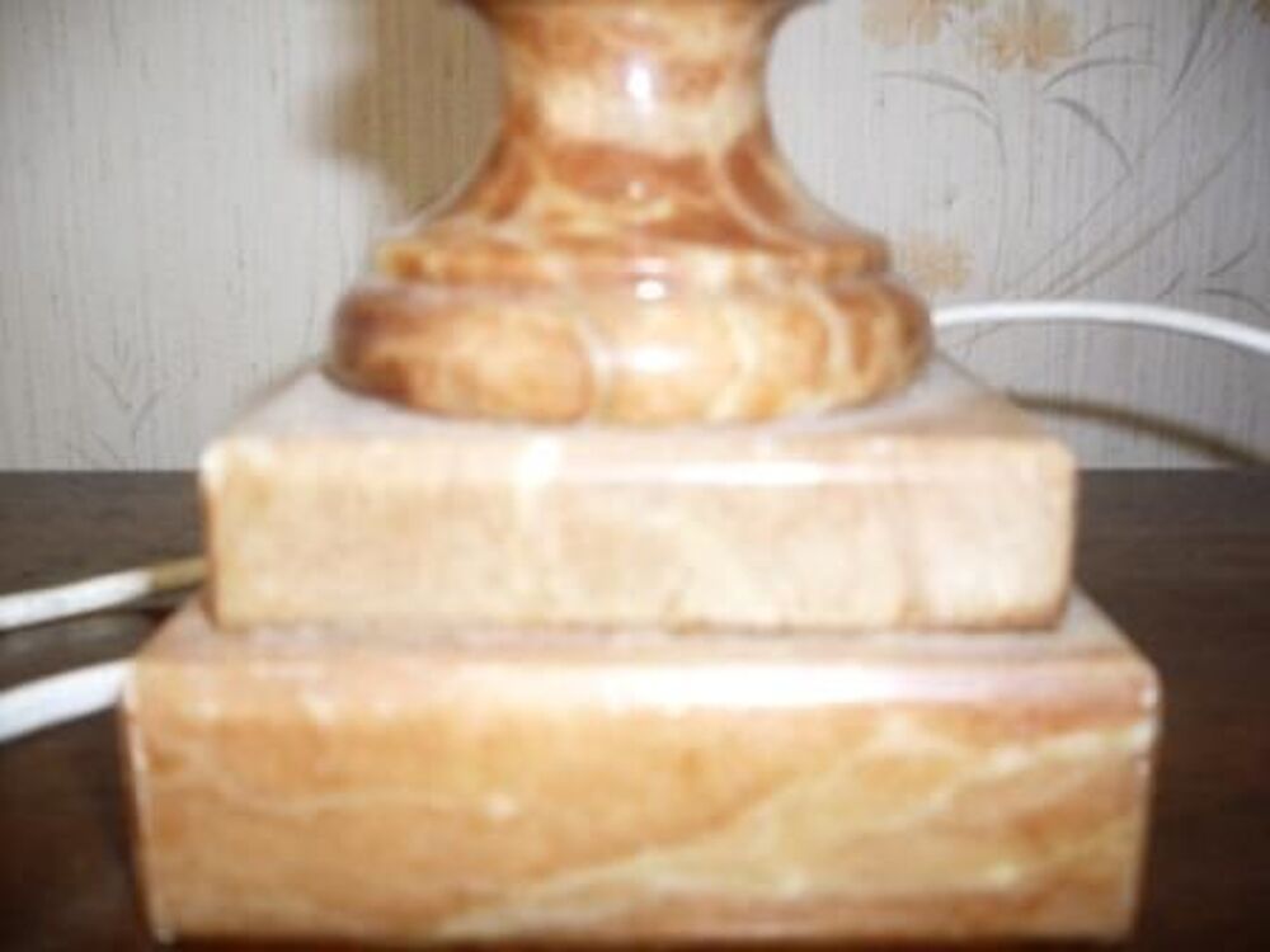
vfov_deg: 37.7
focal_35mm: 38
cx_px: 635
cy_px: 476
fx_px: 1394
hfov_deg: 49.0
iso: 100
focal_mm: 6.3
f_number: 2.8
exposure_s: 1/45
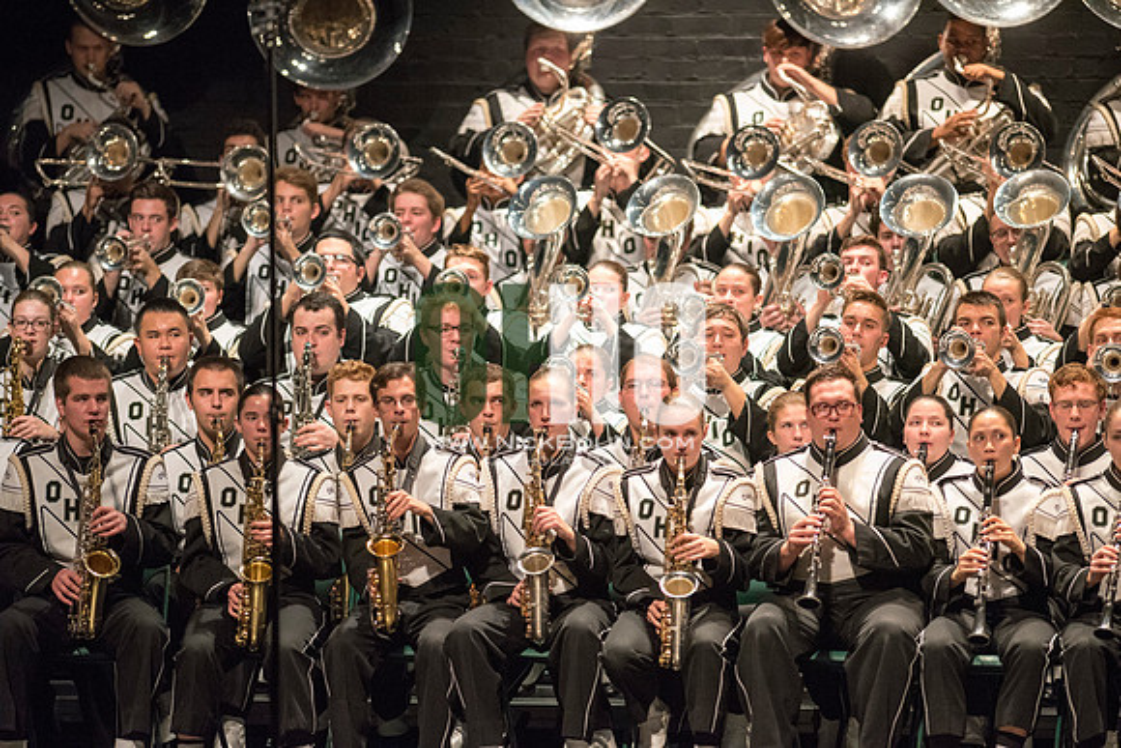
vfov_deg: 4.6
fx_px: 9343
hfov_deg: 6.9
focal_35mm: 300
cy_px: 374
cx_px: 560
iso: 4000
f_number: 2.8
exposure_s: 1/500
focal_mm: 300
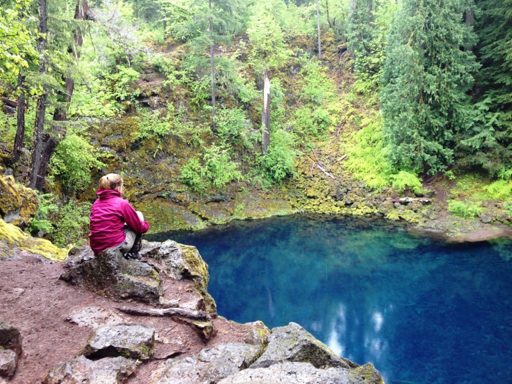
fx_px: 518
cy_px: 192
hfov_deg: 52.6
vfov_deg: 40.7
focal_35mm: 35
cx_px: 256
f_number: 2.4
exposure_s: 1/40
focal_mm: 4.28
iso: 50
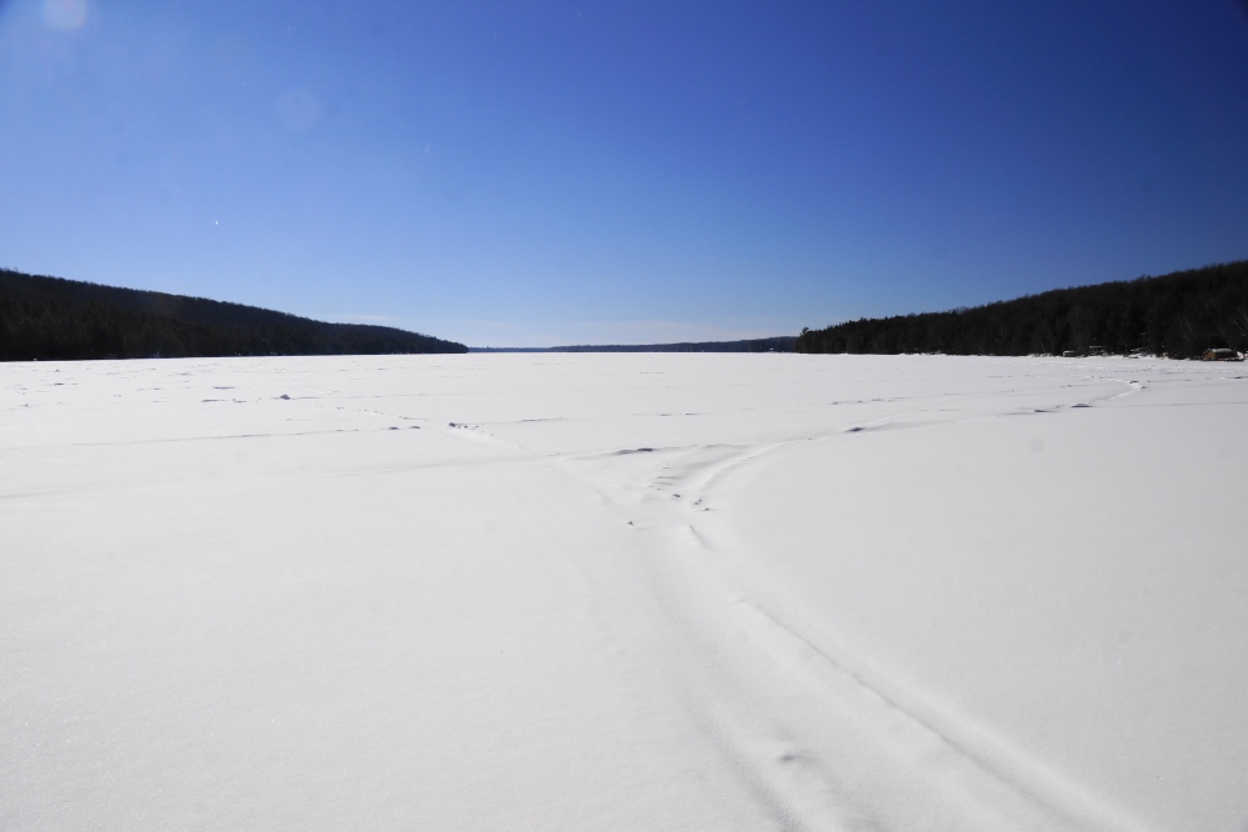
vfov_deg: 47.9
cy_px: 416
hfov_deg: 67.4
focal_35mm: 27
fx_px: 936
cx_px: 624
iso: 100
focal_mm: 18
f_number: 13
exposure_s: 1/200
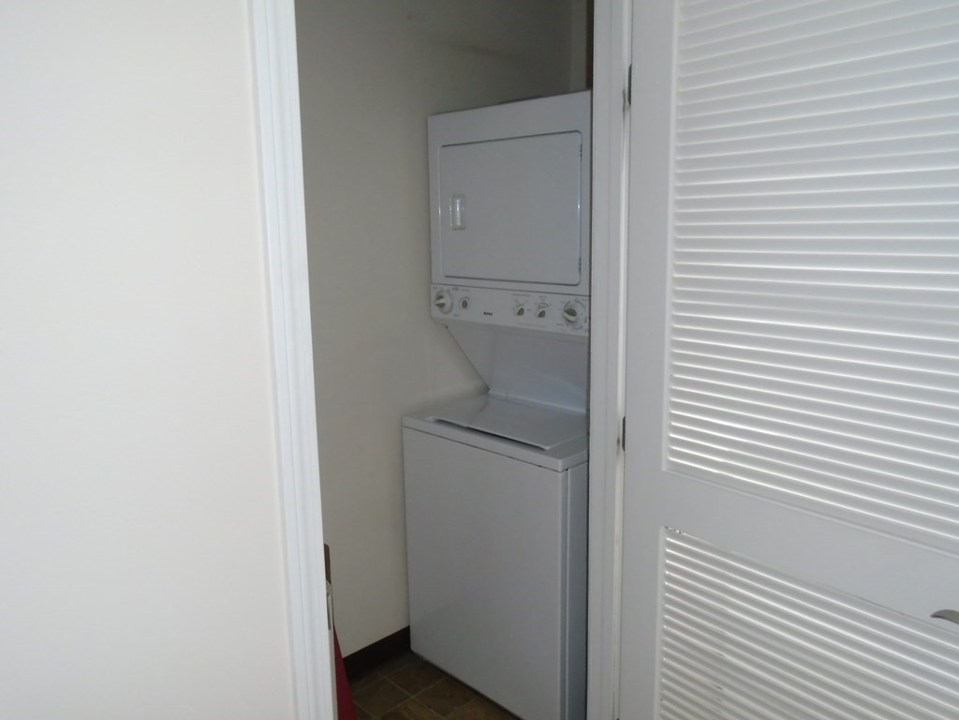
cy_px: 360
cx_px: 480
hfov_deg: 67.3
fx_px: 720
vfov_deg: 53.1
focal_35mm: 26
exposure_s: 1/30
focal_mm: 4.6
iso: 200
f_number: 3.2
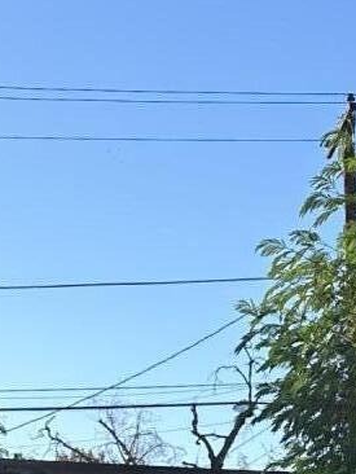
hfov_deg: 11.3
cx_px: 299
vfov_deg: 14.5
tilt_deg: +2.4
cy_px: 588
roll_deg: -0.3
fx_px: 1794
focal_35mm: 131
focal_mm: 6.86
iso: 80
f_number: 1.78
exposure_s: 1/2525
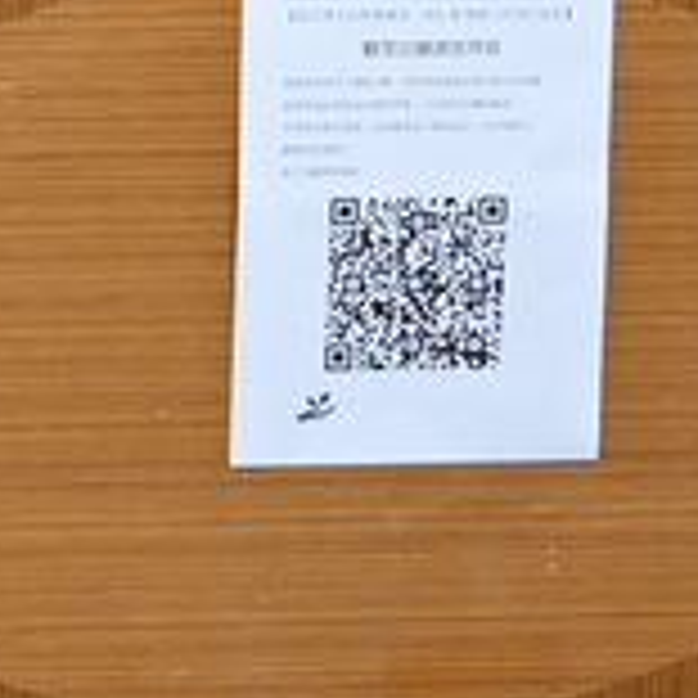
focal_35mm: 200
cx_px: -1045
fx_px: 4569
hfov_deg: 8.0
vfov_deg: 8.4
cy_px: -554
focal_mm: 30.5
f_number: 4
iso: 720
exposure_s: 1/80
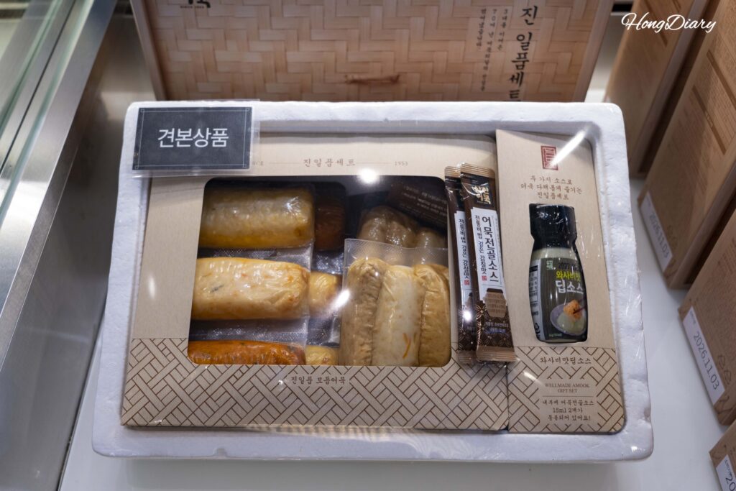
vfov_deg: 36.0
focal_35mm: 37
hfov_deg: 51.9
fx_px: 756
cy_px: 246
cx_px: 368
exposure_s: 1/160
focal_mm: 37
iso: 500
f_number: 5
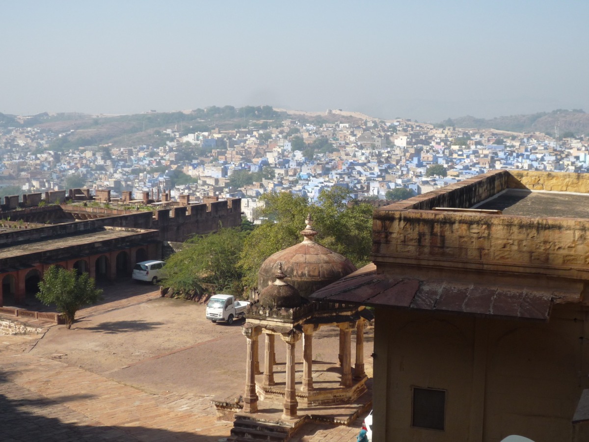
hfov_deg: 32.2
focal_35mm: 60
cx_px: 294
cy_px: 221
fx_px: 1021
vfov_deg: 24.4
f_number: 4.3
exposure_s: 1/800
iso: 100
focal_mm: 8.8
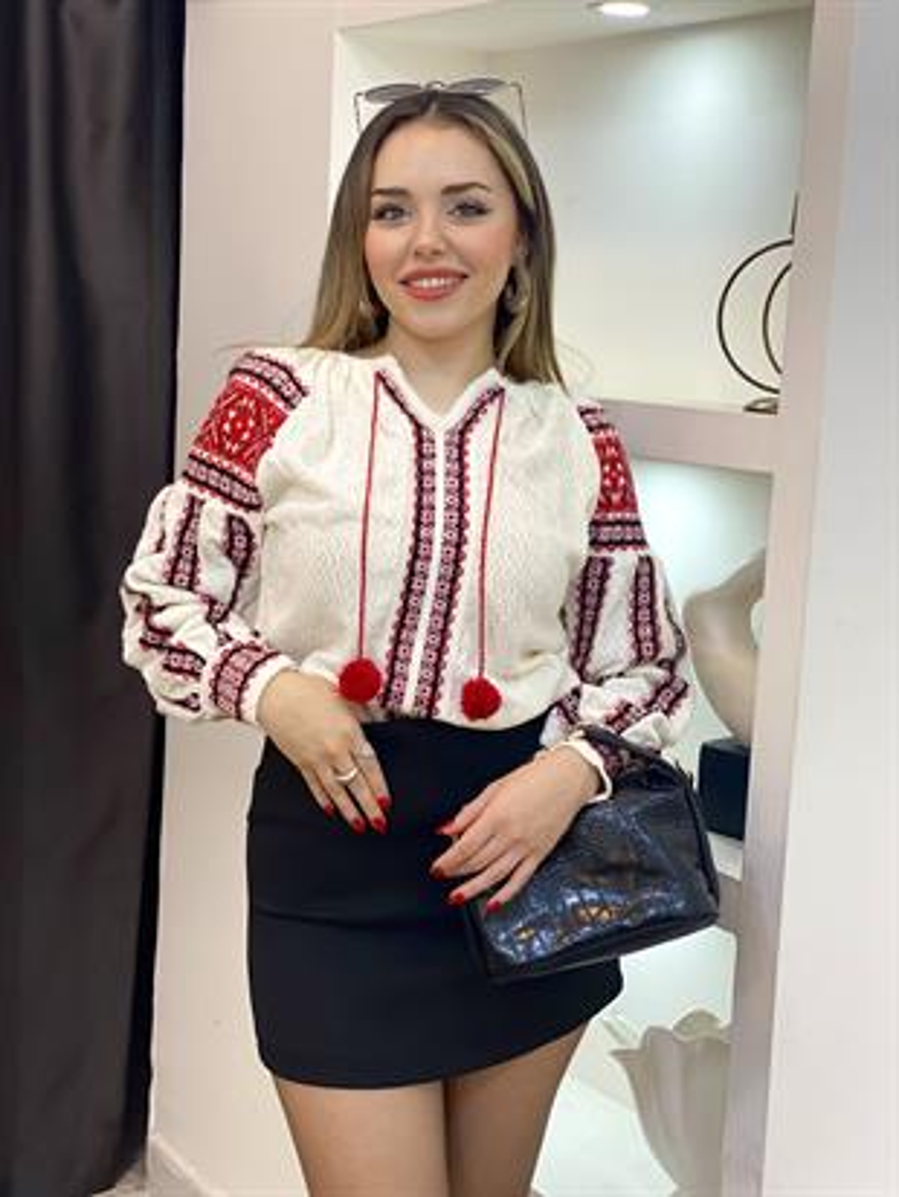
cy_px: 598
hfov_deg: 28.0
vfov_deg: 36.8
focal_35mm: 52
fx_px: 1800
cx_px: 450
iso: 100
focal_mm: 6
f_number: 2
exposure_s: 1/100
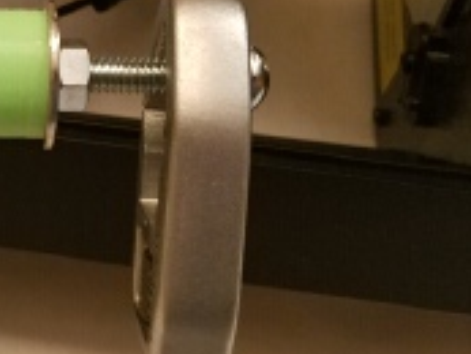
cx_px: -7
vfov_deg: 18.2
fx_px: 1089
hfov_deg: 23.3
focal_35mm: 80
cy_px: 46
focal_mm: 4.2
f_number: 1.7
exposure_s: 1/17
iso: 250
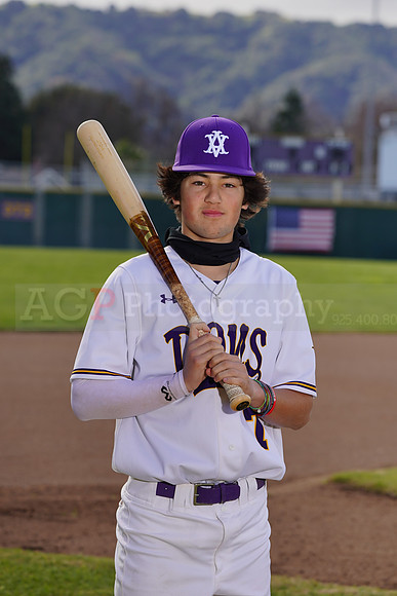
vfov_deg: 11.1
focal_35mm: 185
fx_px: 3058
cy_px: 298
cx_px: 198
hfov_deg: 7.4
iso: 100
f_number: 8
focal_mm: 185
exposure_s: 1/250
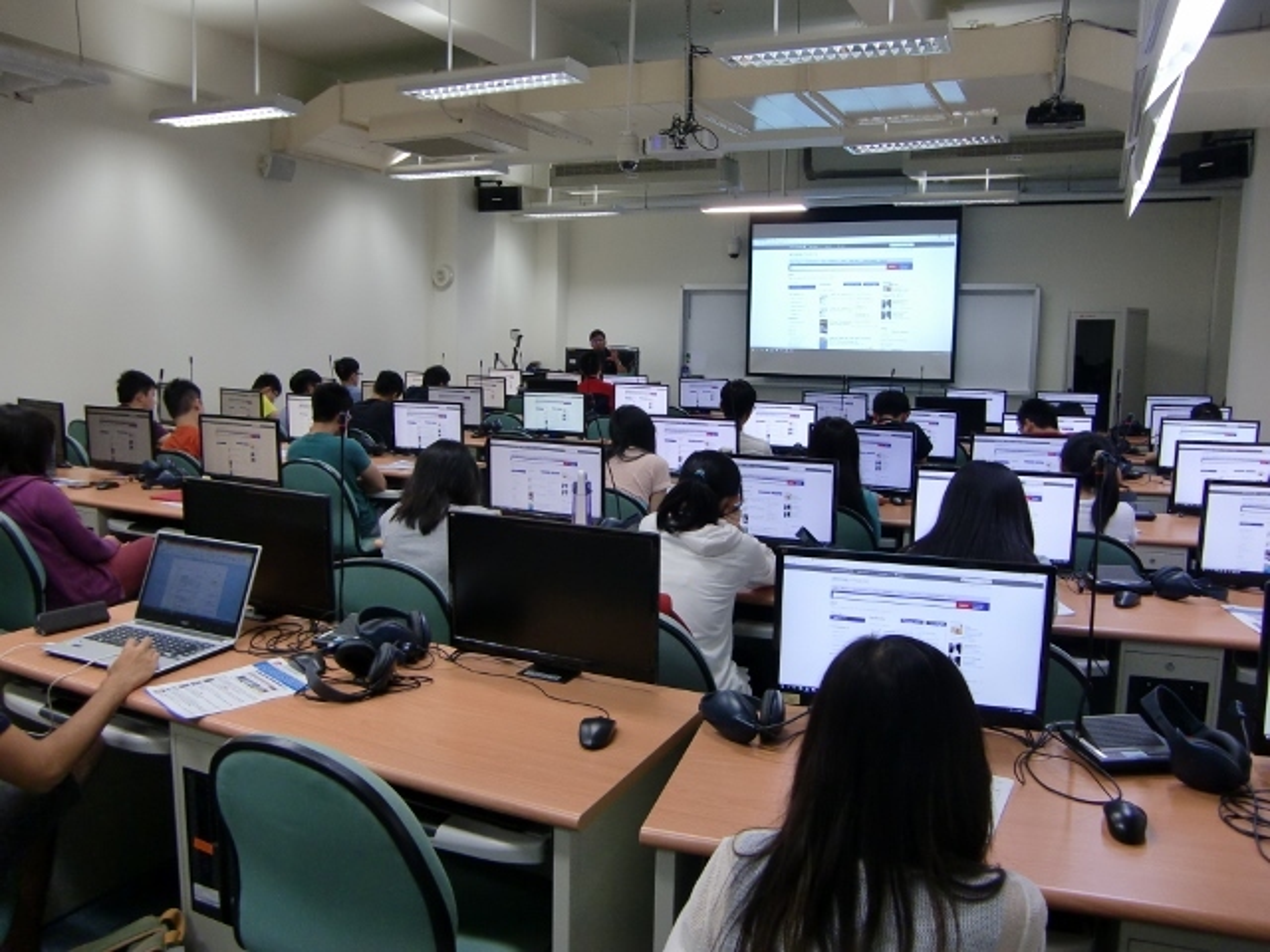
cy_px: 476
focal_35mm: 28
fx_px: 1027
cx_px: 635
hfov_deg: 63.4
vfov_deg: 49.7
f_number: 2.6
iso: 125
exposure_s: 1/60
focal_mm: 4.9
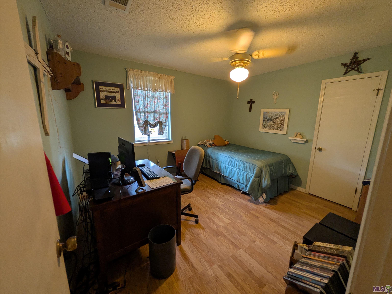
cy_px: 147
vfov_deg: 85.7
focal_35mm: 14
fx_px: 159
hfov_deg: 102.1
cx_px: 196
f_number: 2.2
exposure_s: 1/24
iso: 129
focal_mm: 1.83
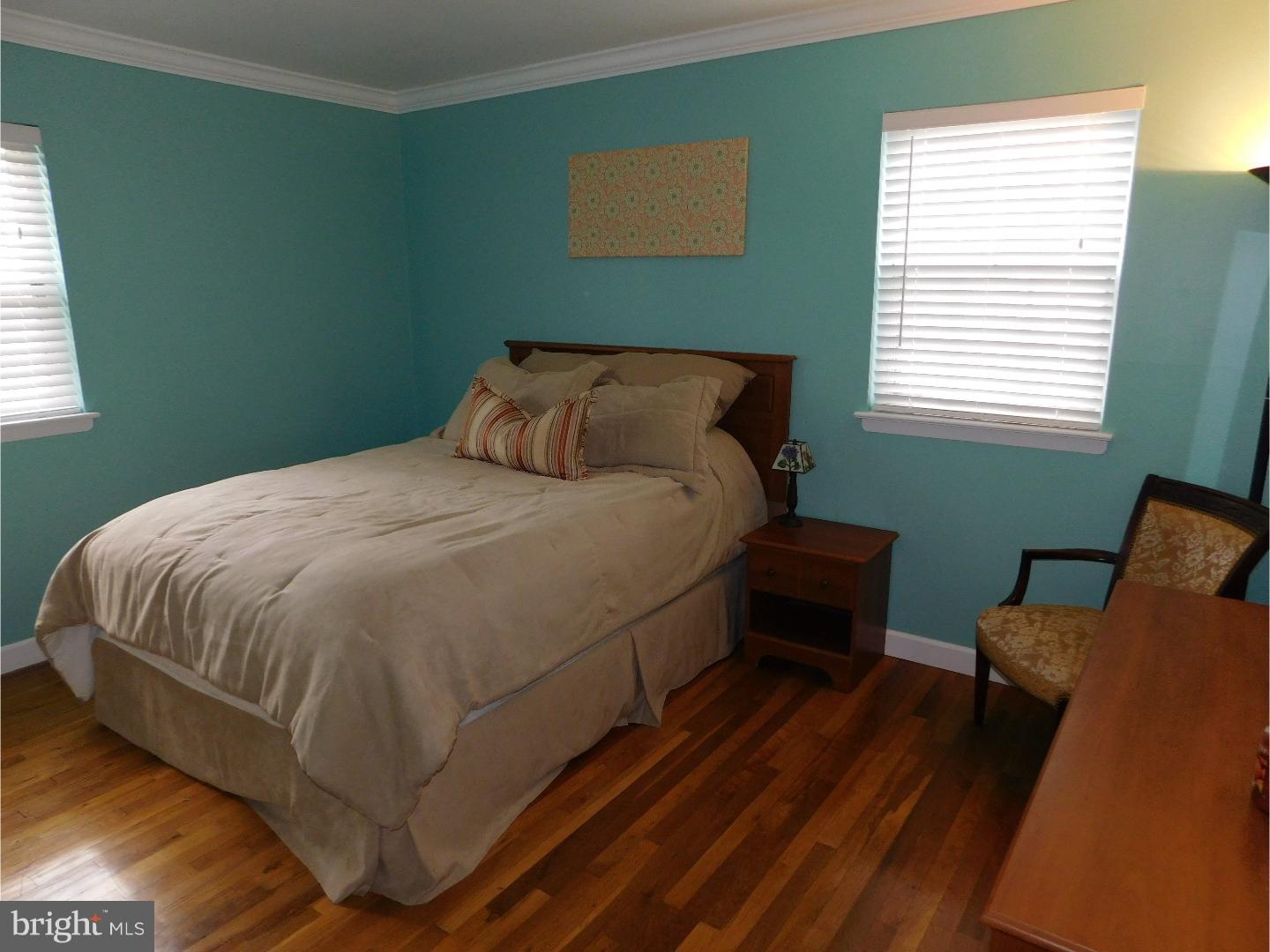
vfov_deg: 58.9
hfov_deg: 73.9
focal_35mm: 23
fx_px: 844
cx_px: 635
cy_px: 476
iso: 200
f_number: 3
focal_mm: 4
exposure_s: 1/30
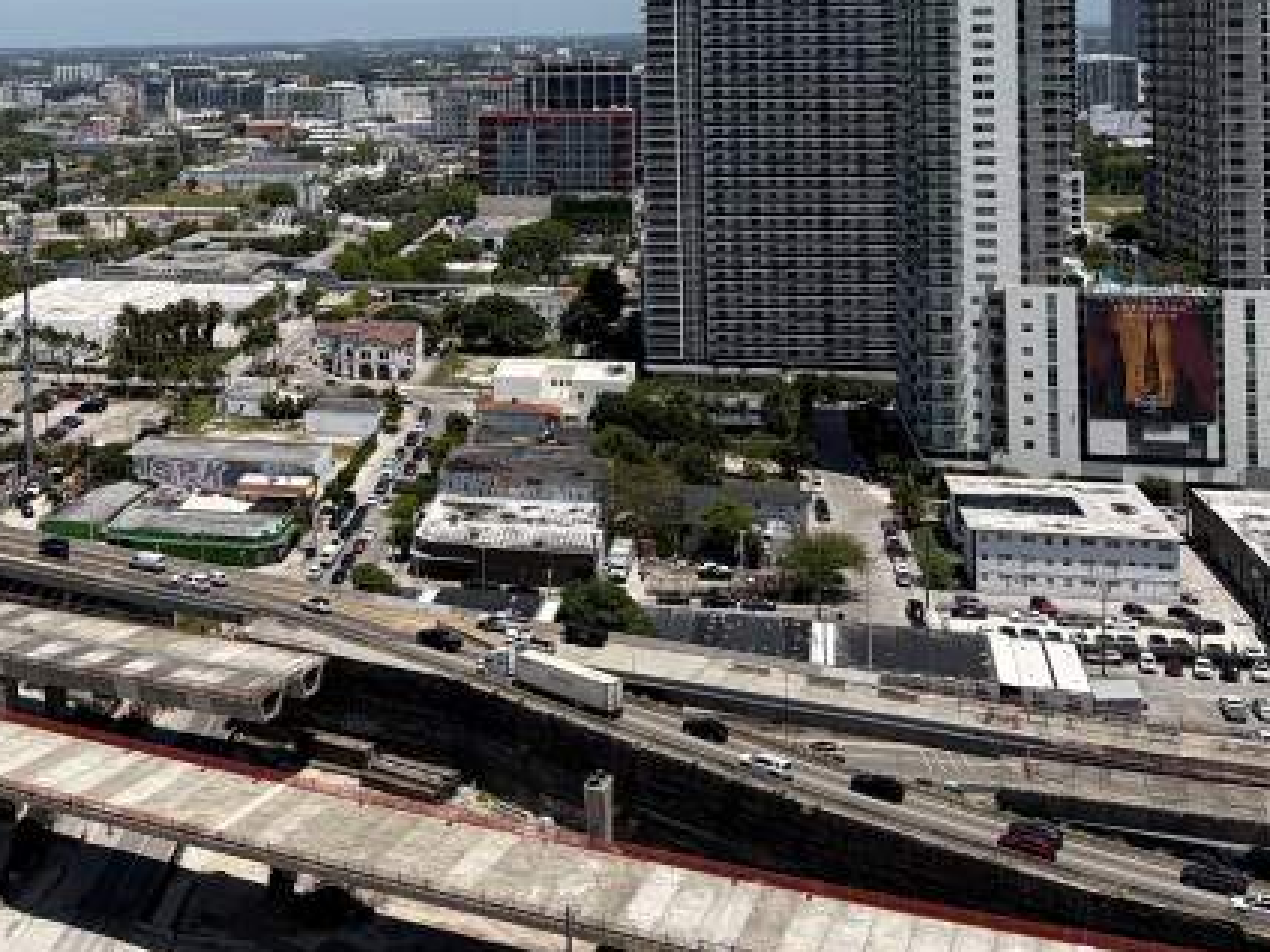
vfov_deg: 28.3
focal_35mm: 49
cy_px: 63
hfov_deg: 36.9
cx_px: 177
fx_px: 1798
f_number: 1.6
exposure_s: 1/5814
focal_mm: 5.96
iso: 50
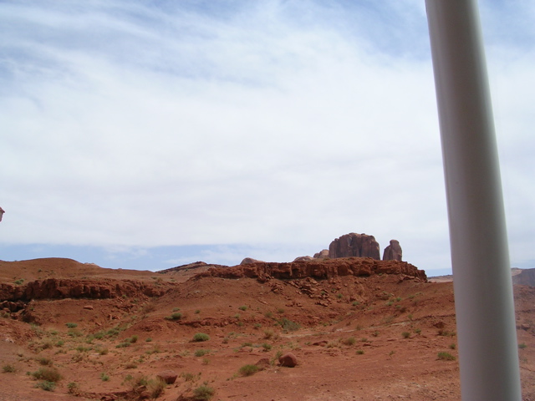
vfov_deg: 37.7
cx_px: 268
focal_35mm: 38
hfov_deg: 49.0
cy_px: 200
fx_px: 587
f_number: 5.6
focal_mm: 5.8
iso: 50
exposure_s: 1/438
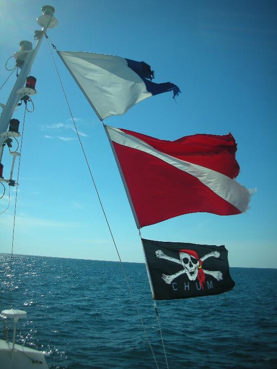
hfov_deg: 40.7
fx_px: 373
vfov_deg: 52.6
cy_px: 184
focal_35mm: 35
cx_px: 138
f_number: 7.9
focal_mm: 5.8
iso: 50
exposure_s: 1/220
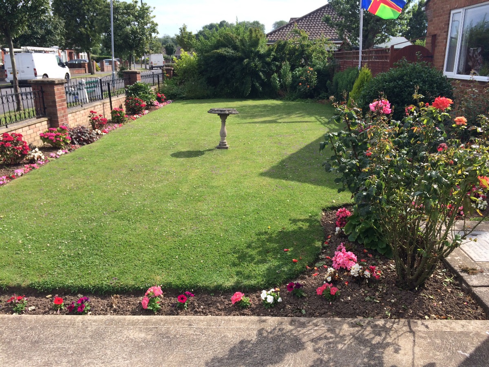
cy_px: 184
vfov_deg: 48.2
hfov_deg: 61.7
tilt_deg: -15.6
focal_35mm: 29
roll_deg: -0.2
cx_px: 244
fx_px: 410
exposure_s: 1/1172
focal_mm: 4.15
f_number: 2.2
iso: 32
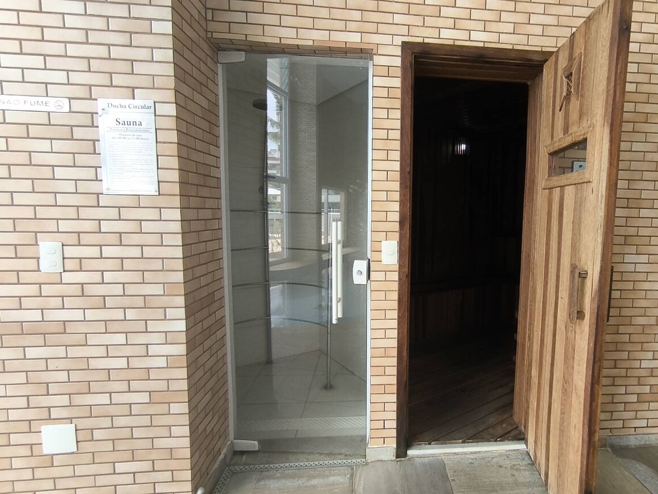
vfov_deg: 66.0
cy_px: 244
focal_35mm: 20
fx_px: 380
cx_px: 410
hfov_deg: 80.3
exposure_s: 1/120
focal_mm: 1.65
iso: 100
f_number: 2.2
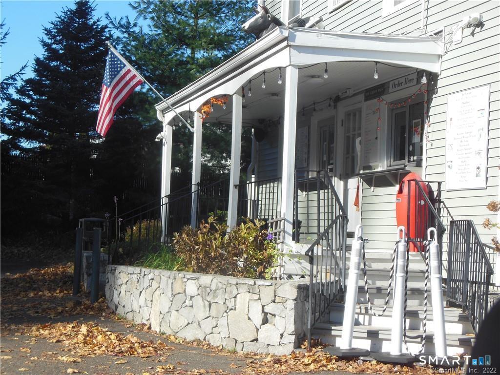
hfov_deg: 29.4
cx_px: 250
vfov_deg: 22.3
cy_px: 188
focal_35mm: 66
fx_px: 953
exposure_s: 1/500
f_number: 4.3
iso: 125
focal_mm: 11.7
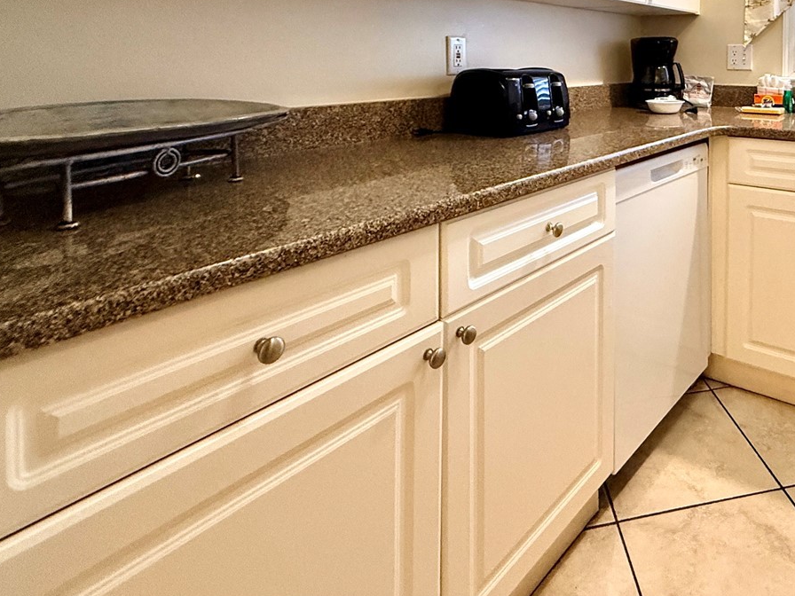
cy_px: 72
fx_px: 574
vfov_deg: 49.5
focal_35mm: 25
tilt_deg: -1.0
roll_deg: -0.2
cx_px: 612
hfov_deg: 64.5
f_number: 2.2
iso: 400
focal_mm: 2.22
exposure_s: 1/120
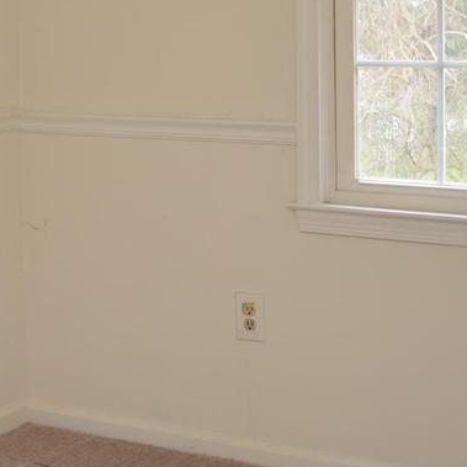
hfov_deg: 19.4
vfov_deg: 19.5
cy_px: 18
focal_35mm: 87
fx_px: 1328
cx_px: 15
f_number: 4
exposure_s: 1/60
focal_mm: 18
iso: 280
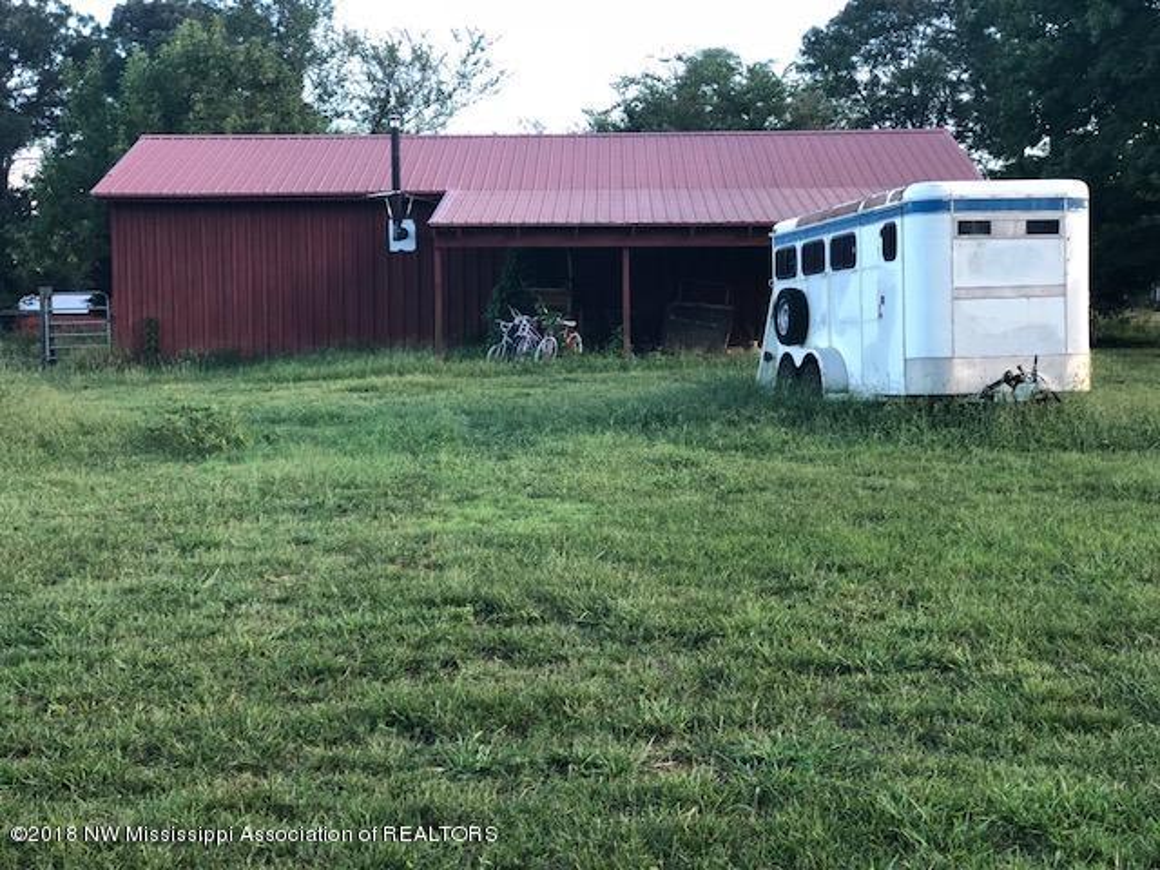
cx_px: 580
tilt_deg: -3.6
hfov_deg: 33.8
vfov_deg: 25.7
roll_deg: +0.5
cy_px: 435
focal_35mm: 57
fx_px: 1910
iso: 32
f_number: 2.8
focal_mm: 6.6
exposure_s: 1/60
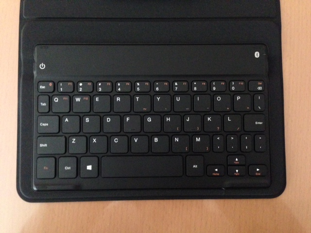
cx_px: 156
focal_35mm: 33
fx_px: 296
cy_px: 116
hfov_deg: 55.4
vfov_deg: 42.9
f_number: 2.4
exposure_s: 1/15
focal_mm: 4.12
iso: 800
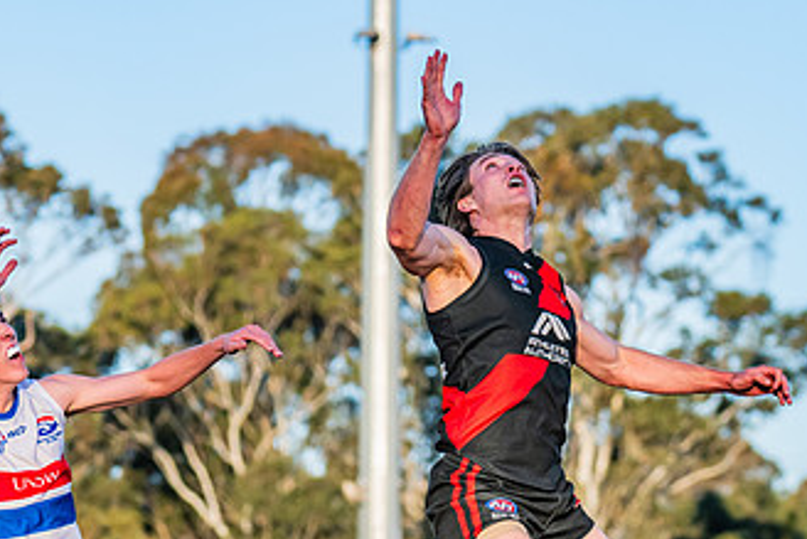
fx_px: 7019
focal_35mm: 313
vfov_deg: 4.4
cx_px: 255
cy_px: 351
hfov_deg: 6.6
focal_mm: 170
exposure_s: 1/1600
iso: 800
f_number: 7.1
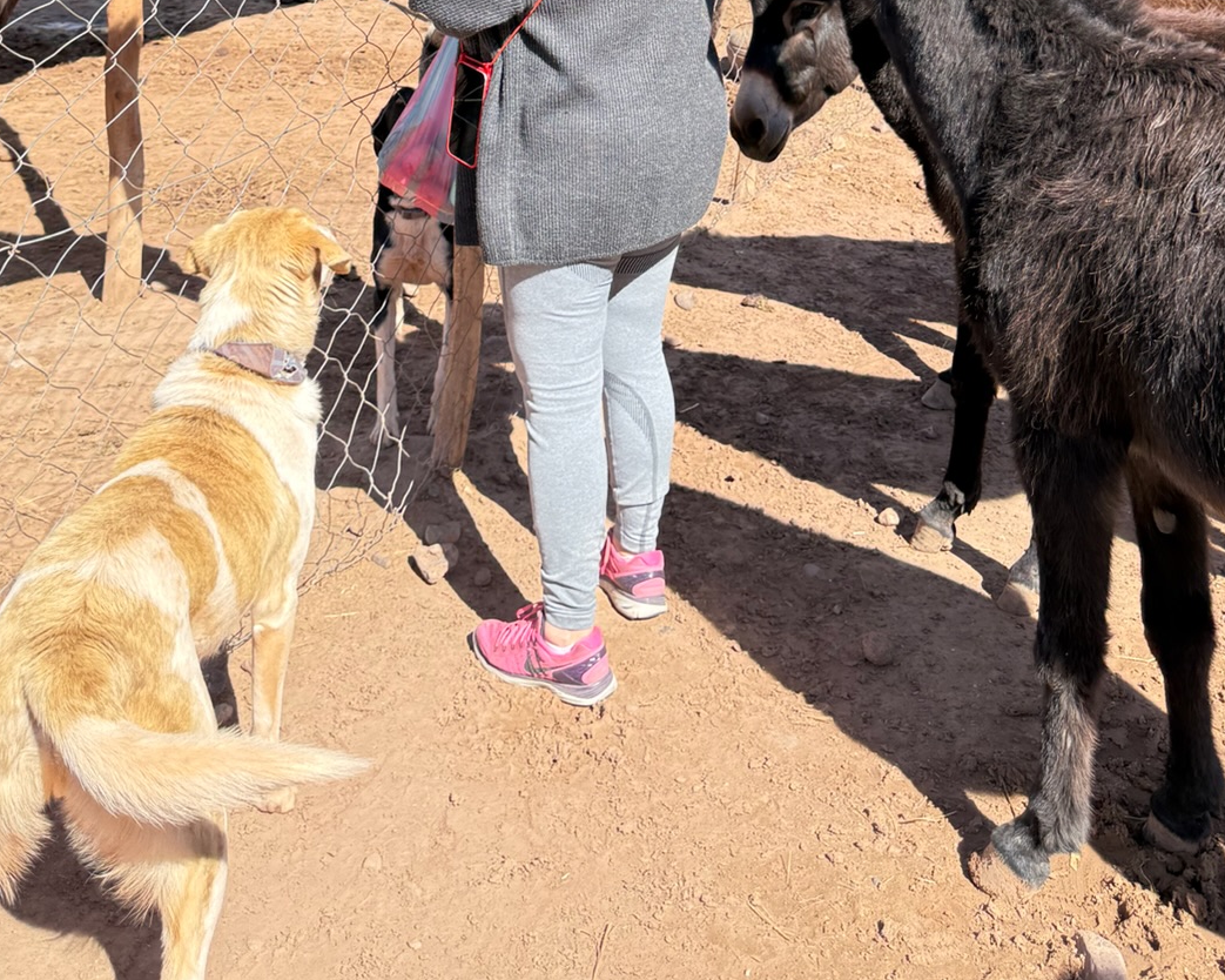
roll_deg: -3.1
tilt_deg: -2.7
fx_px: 1667
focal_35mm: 46
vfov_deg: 28.8
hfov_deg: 40.3
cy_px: -163
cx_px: 571
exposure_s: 1/1812
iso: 100
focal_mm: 6.76
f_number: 1.78
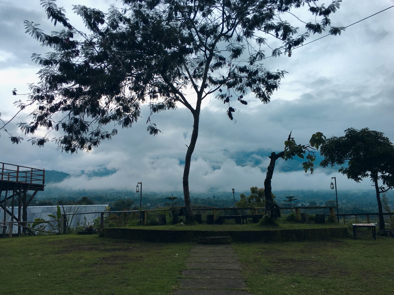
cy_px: 148
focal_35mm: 29
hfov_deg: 61.7
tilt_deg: +10.9
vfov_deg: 48.2
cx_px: 197
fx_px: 330
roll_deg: +1.2
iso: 25
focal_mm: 4.15
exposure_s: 1/386
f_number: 2.2
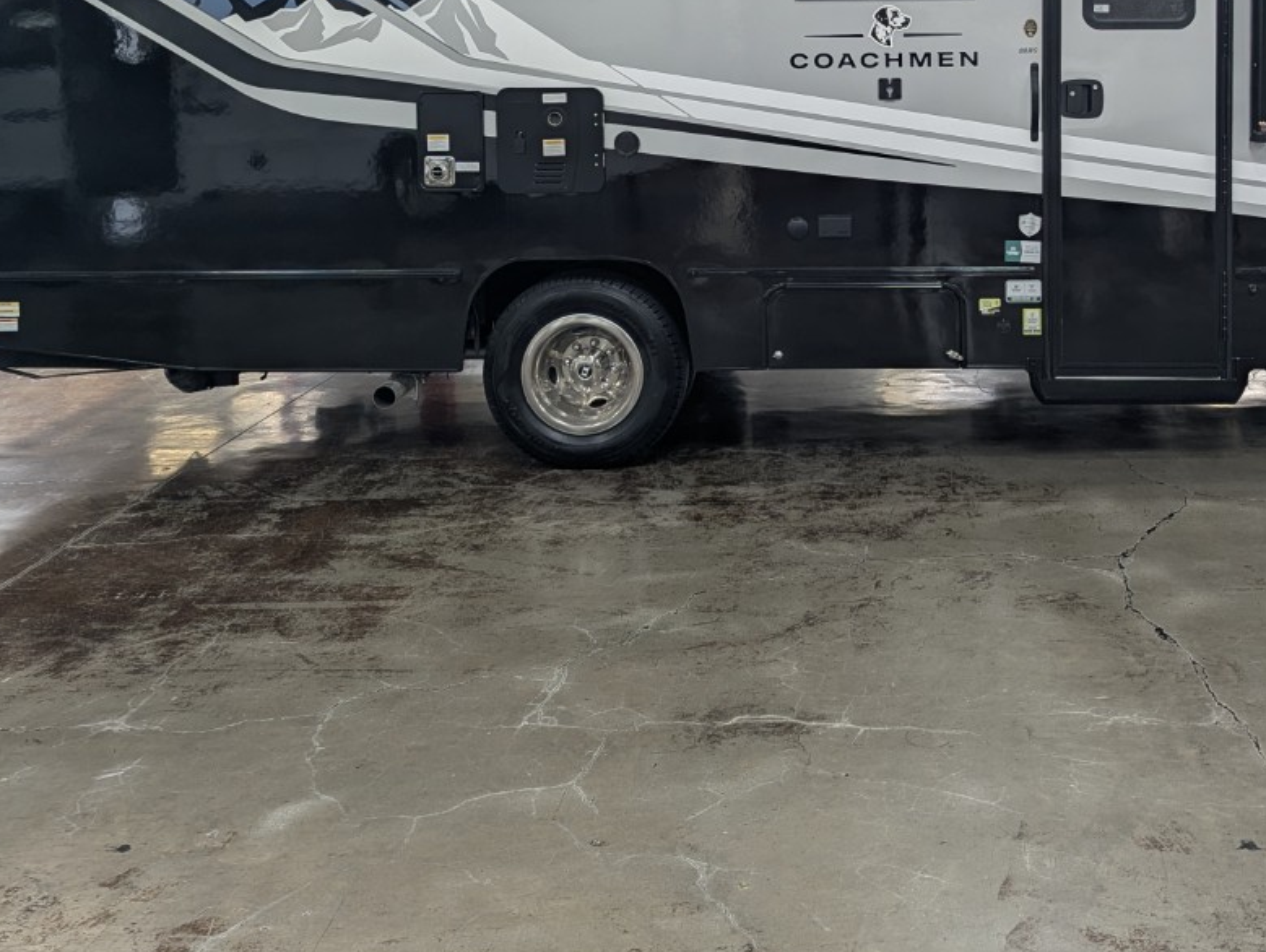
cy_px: 158
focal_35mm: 43
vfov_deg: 32.5
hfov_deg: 43.2
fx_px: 1574
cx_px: 848
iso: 37
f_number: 1.85
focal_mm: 6.81
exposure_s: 1/56.7
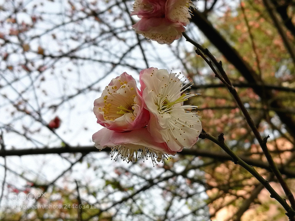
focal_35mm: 72
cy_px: 110
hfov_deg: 27.0
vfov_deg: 20.4
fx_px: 614
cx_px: 148
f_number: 2.2
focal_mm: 4.5
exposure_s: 1/159
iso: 50
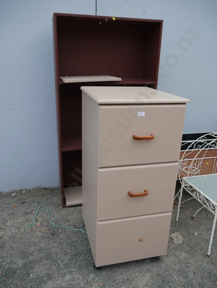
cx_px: 108
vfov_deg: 63.4
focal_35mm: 28
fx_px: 234
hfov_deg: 49.8
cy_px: 144
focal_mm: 14
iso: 200
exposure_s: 1/160
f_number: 4
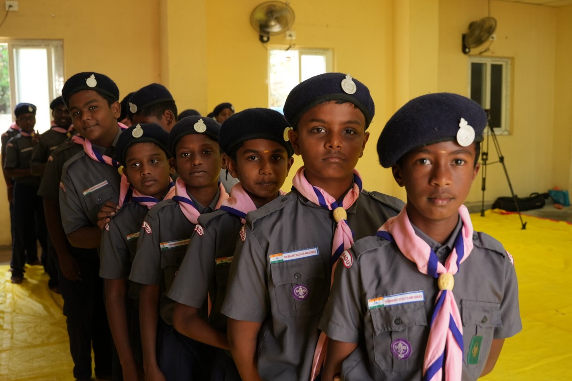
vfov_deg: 36.9
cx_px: 286
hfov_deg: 53.1
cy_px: 190
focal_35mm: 36
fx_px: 572
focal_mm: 24
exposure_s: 1/250
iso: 1000
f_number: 3.5
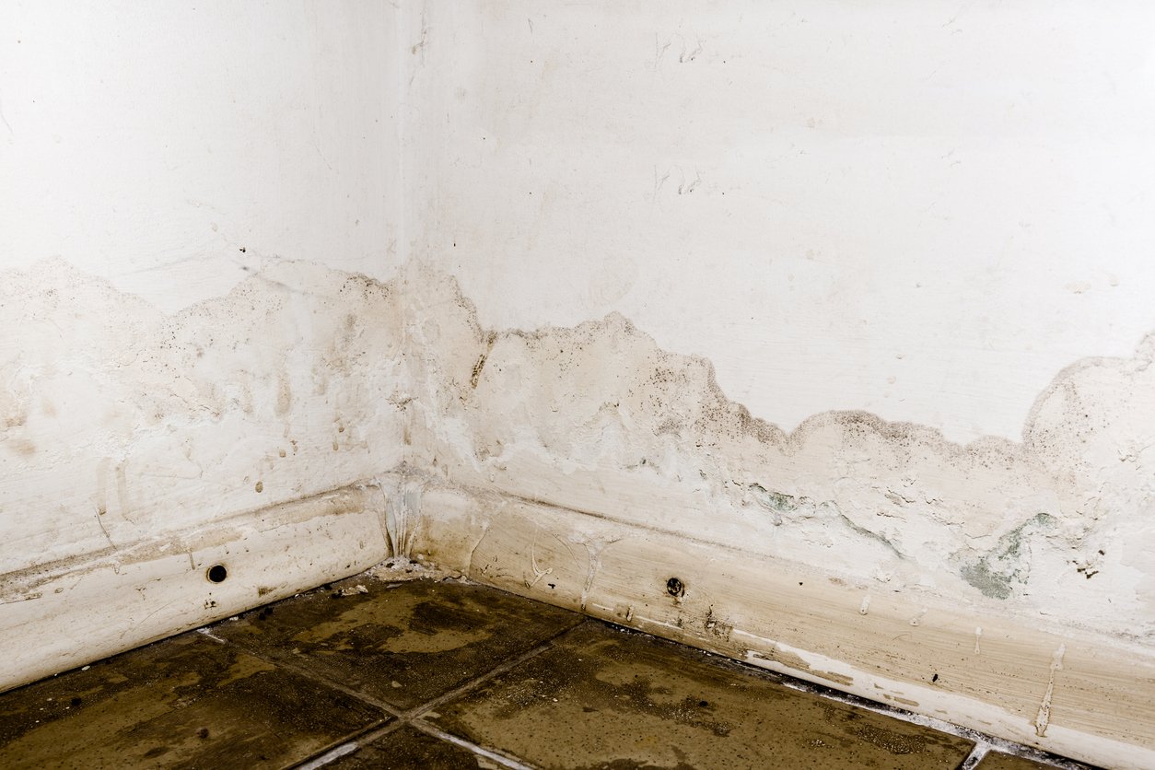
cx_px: 578
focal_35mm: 33
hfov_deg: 57.2
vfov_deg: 40.0
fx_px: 1059
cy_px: 385
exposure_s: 1/125
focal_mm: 33
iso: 50
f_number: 10
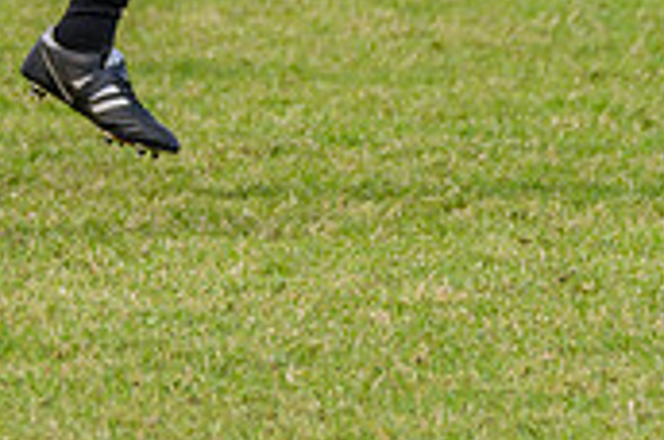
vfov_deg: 1.2
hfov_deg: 1.8
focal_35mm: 1171
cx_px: -144
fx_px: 21558
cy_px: -241
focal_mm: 280
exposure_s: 1/2000
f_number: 5.6
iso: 800
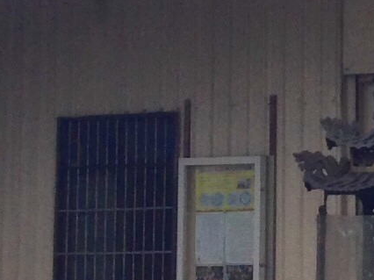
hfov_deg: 7.7
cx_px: 601
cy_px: -149
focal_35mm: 253
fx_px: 2732
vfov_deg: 5.8
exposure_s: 1/847
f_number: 2.4
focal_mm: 4.12
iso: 50
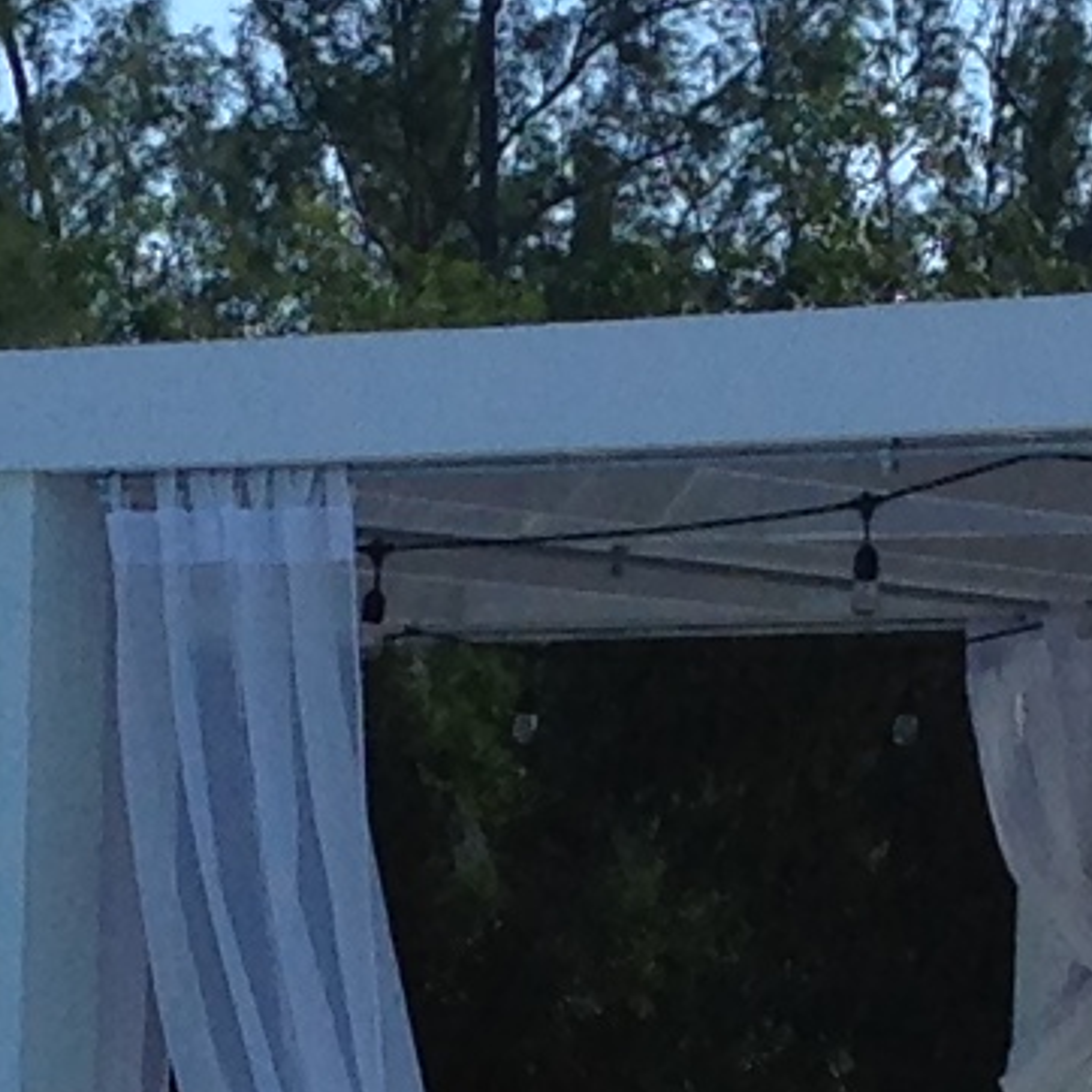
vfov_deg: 6.5
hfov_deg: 6.6
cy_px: 1946
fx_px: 9387
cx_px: 184
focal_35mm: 263
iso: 50
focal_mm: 4.12
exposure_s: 1/1130
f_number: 2.4
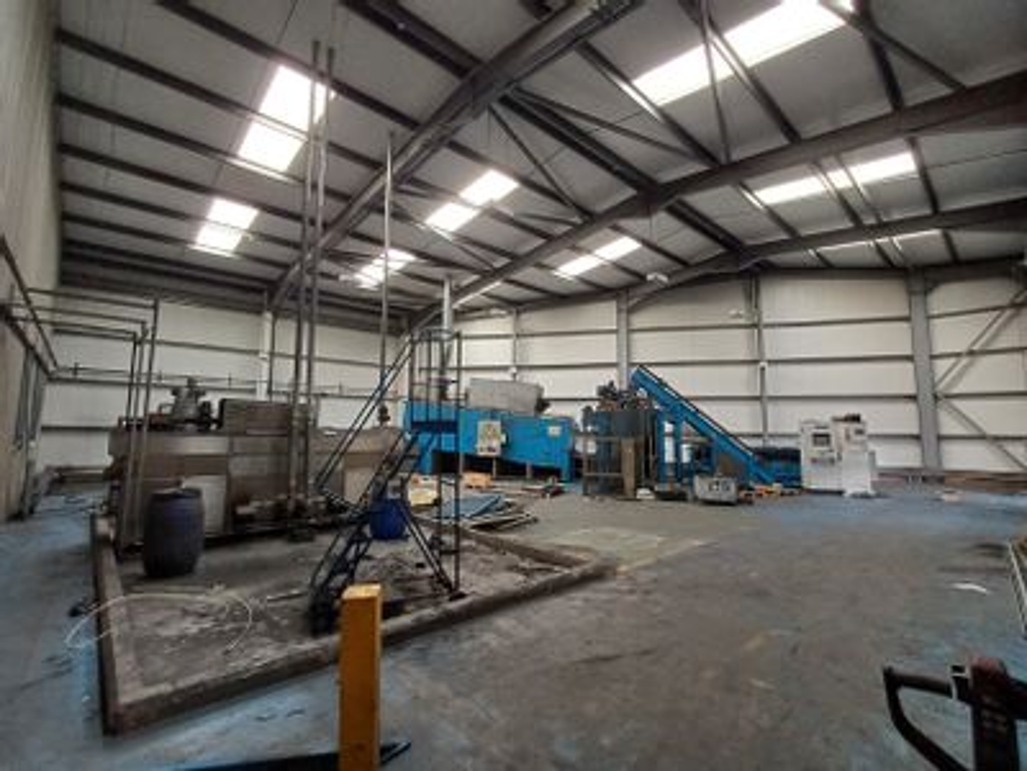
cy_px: 386
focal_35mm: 16
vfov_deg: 78.1
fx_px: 475
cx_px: 514
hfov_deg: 94.5
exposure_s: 1/33
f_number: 2.2
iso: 160
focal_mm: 1.64
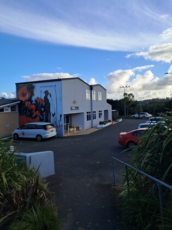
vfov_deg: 65.3
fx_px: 179
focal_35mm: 27
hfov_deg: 51.4
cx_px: 86
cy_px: 115
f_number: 1.8
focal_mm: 4
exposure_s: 1/582
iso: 50
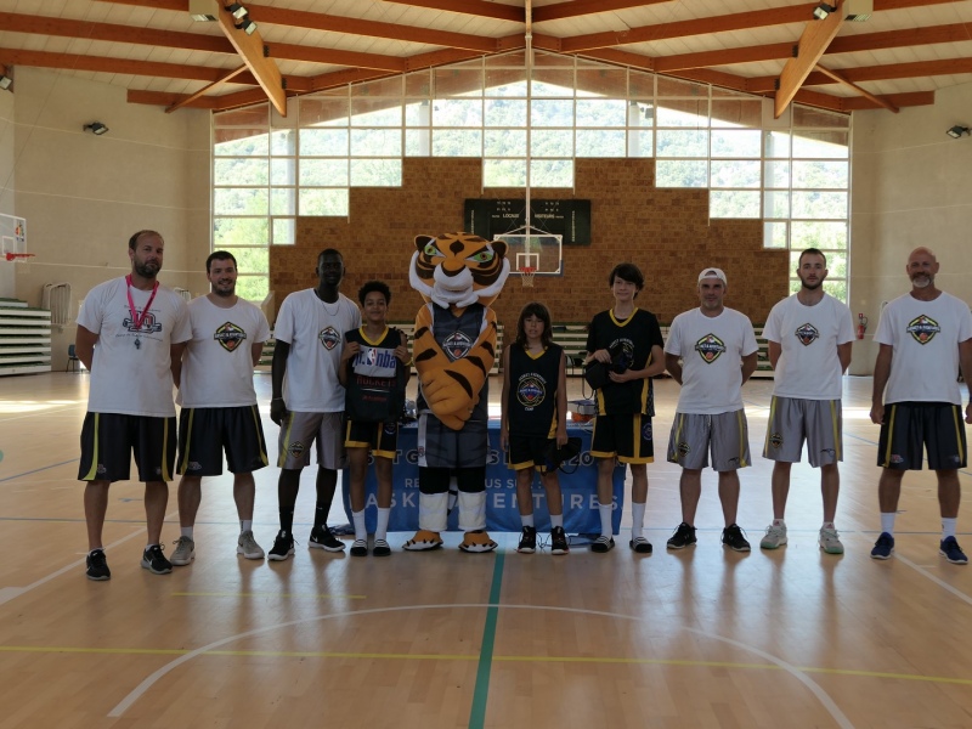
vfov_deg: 36.8
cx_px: 486
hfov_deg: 47.9
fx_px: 1095
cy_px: 364
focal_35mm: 39
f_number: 2.8
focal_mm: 13
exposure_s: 1/80
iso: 125
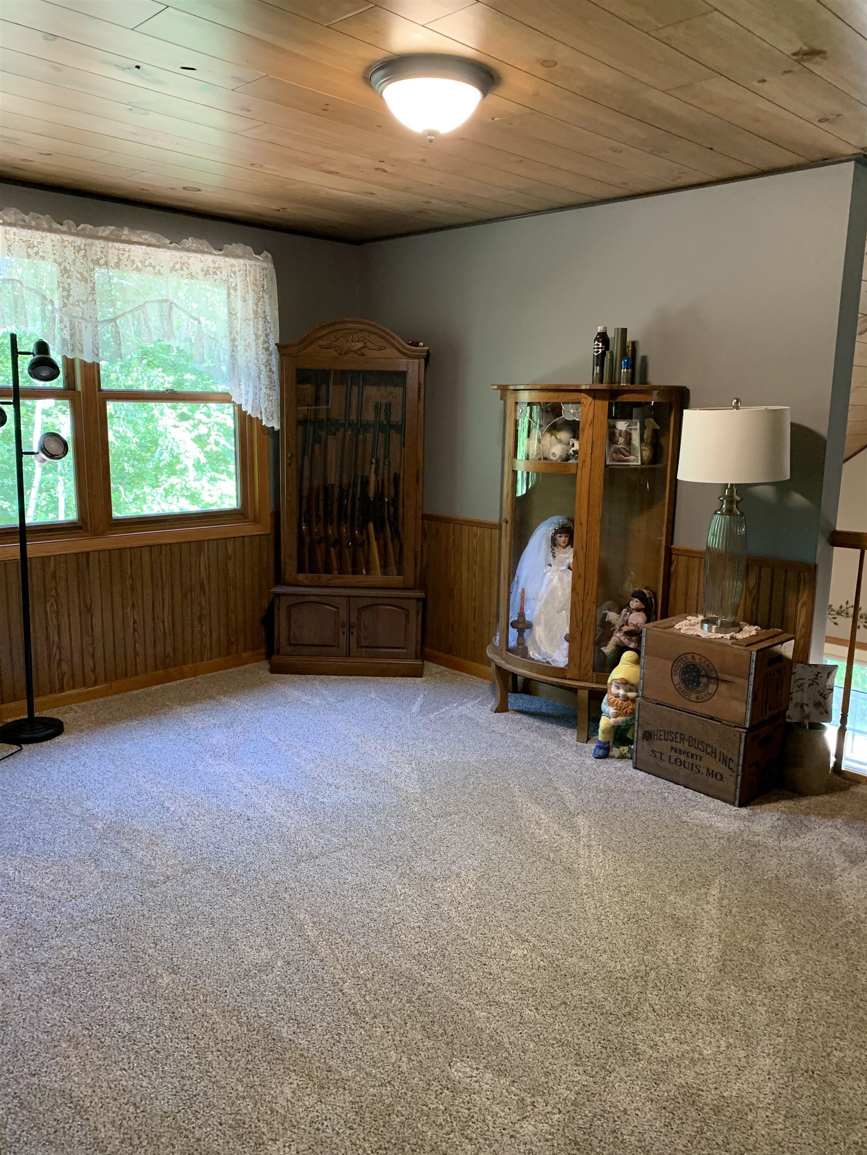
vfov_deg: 67.3
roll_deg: -0.6
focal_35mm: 26
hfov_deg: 53.1
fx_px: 868
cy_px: 578
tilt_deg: -11.1
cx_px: 434
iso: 320
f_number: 1.8
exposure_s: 1/60
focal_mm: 4.25
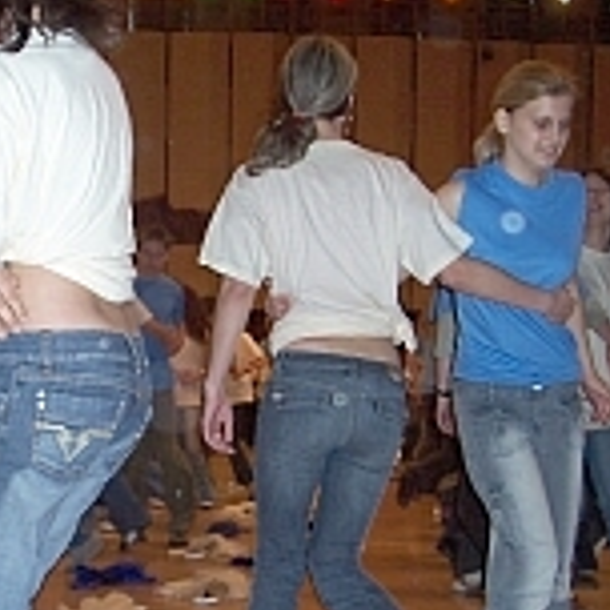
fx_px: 1575
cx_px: 144
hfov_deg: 21.7
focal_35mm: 79
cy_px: 405
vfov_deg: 21.8
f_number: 2.7
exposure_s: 1/60
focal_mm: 5.6
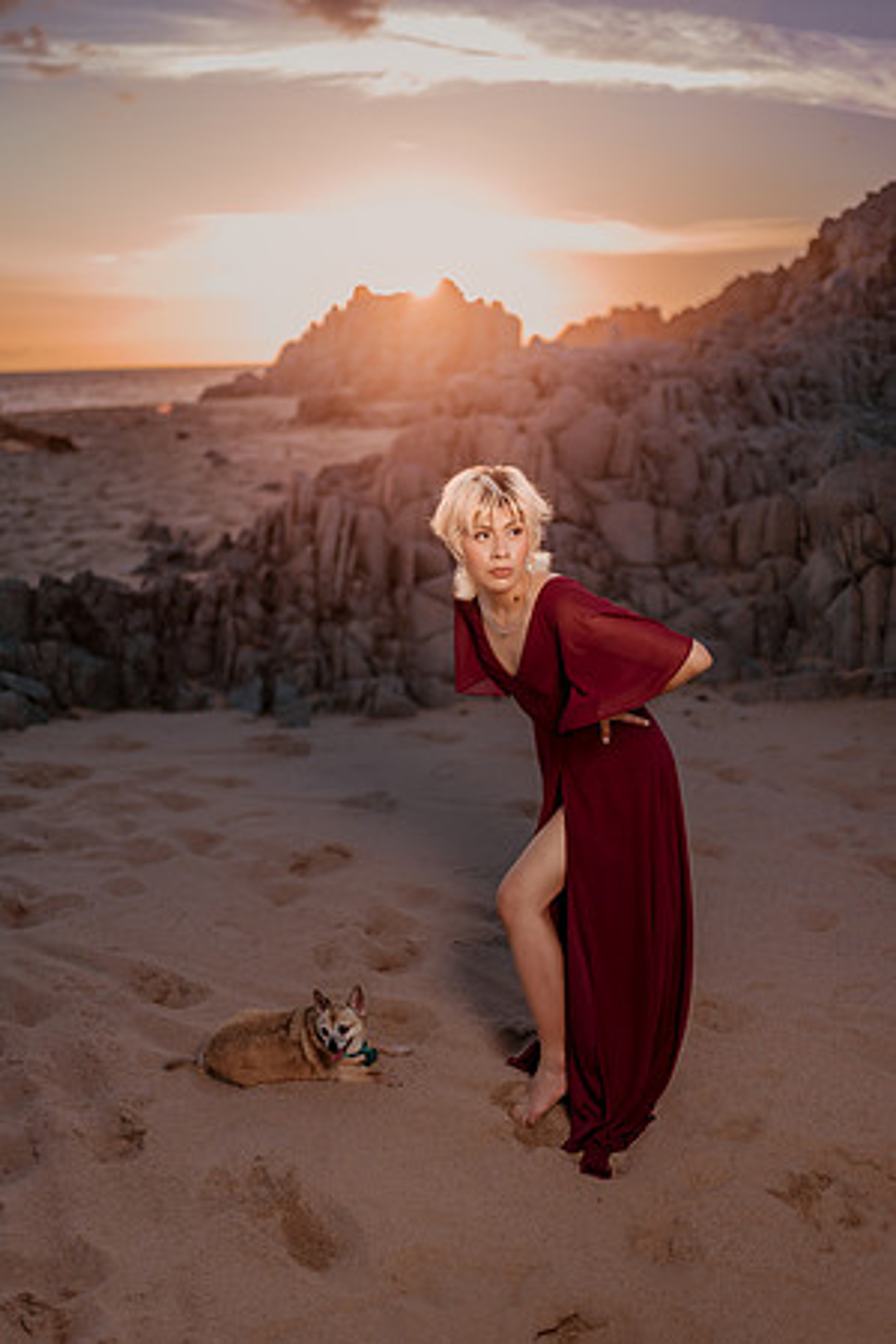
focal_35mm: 35
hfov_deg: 37.9
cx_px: 448
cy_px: 672
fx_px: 1307
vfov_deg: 54.4
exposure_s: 1/1000
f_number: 1.4
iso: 50
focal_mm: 35
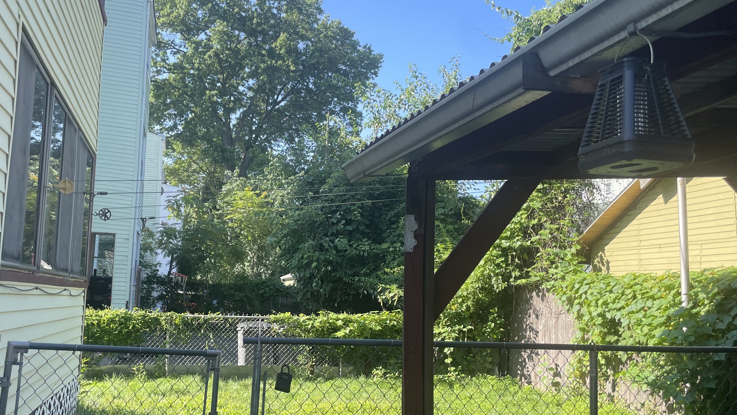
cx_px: 310
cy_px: 244
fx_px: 684
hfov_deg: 56.3
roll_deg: -3.0
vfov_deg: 33.6
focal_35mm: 35
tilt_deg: +4.8
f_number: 1.6
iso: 32
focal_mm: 4.2
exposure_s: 1/707
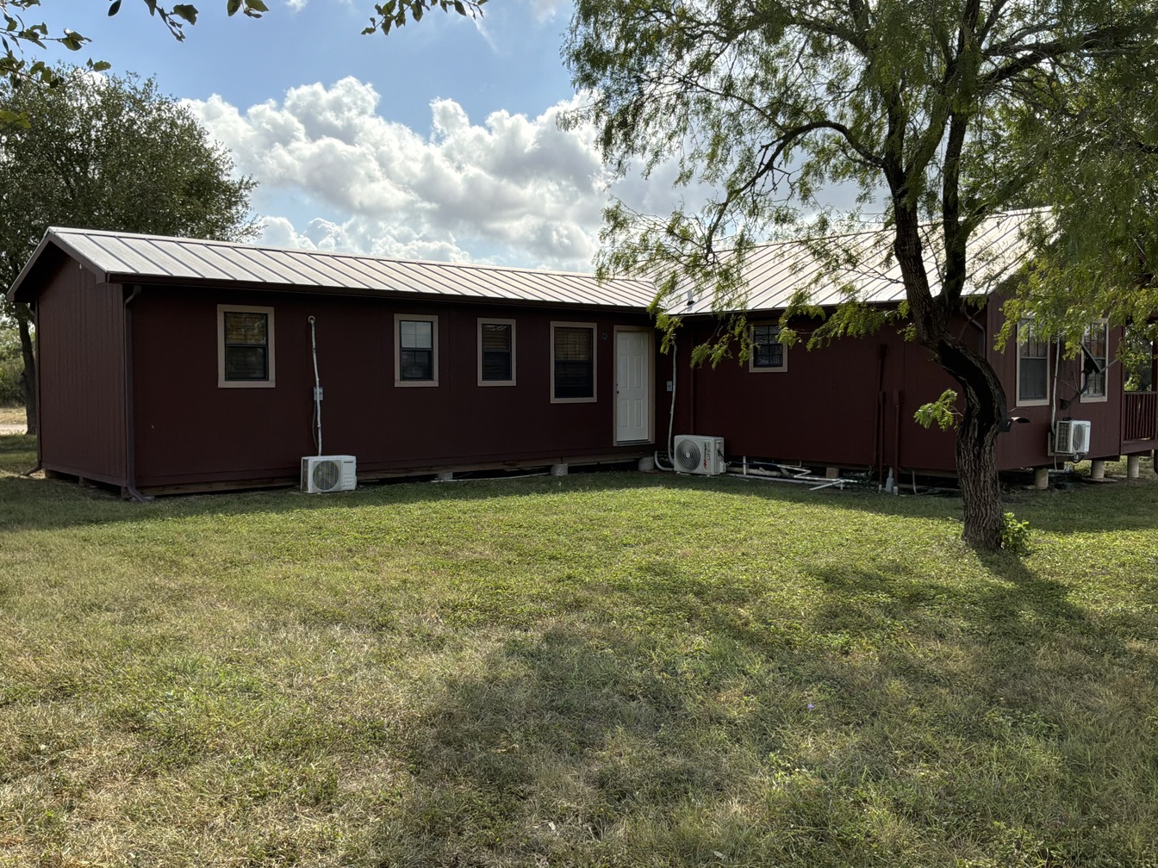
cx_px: 556
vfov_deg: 46.8
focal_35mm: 30
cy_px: 422
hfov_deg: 59.9
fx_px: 1004
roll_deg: +0.1
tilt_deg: -3.1
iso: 32
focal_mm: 3
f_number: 1.8
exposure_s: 1/2538
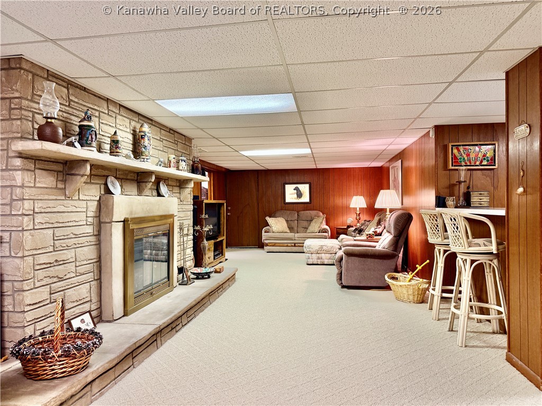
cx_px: 271
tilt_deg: +1.0
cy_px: 203
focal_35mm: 24
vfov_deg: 56.8
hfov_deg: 71.6
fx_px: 376
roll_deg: +0.4
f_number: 1.78
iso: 250
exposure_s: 1/60
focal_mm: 6.76
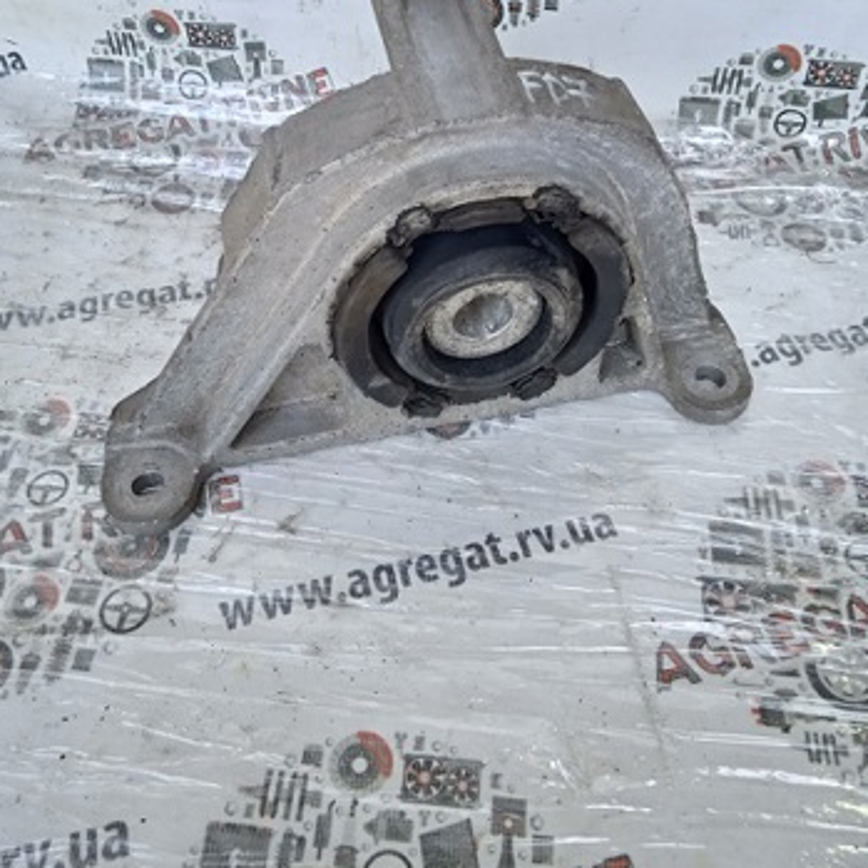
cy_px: 293
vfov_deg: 47.7
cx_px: 429
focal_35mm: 34
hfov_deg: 48.4
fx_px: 965
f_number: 2.2
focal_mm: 3.43
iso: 155
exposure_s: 1/100
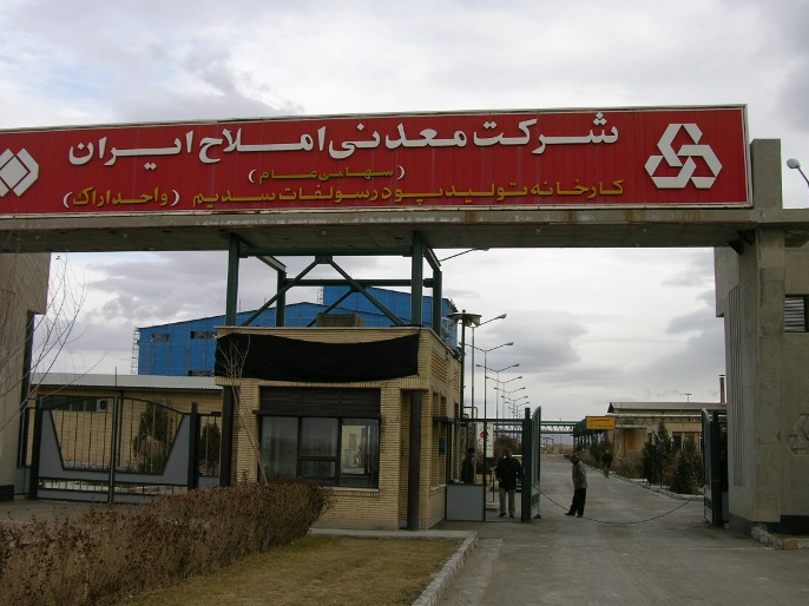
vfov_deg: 34.3
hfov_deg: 44.7
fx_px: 981
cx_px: 364
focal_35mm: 42
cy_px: 263
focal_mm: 9.2
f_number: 5
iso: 50
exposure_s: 1/140
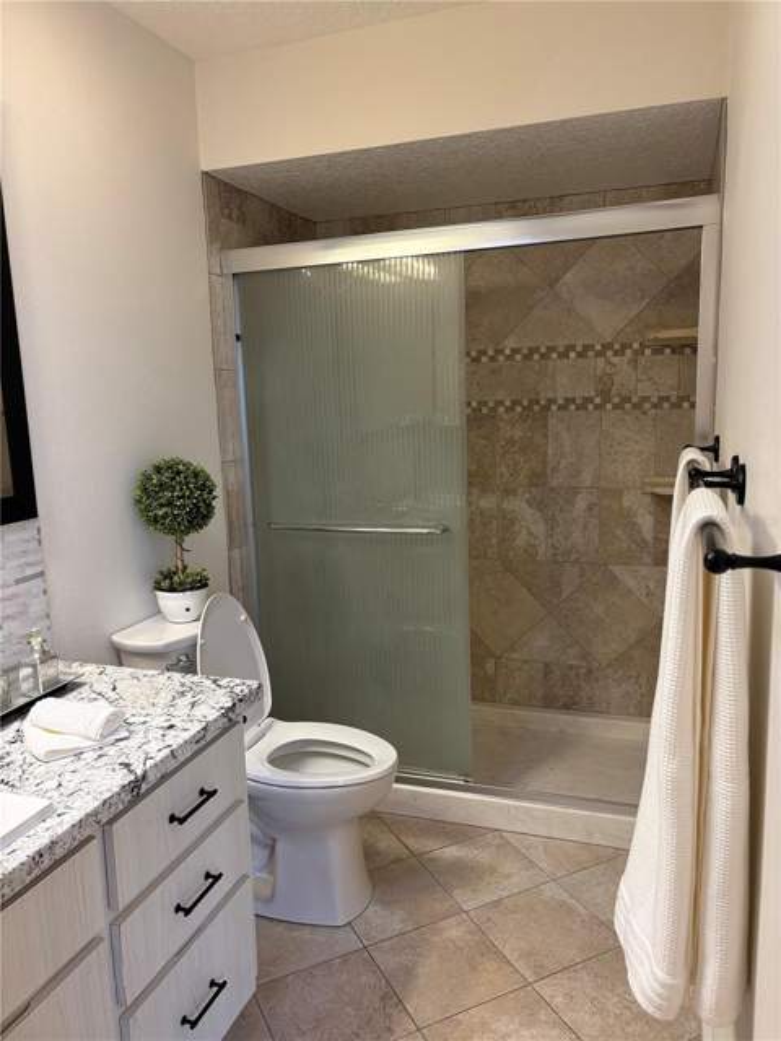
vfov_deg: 67.3
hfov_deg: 53.1
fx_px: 782
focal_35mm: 26
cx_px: 390
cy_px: 520
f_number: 1.6
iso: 125
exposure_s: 1/60
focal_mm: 5.96
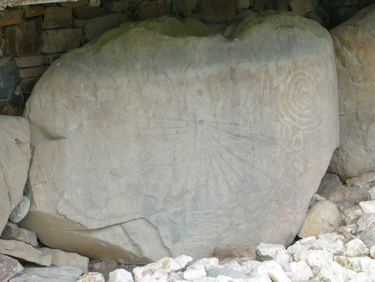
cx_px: 188
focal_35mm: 110
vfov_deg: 13.5
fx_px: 1192
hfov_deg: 17.9
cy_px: 141
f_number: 4.8
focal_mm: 16.7
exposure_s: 1/35.1
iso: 50
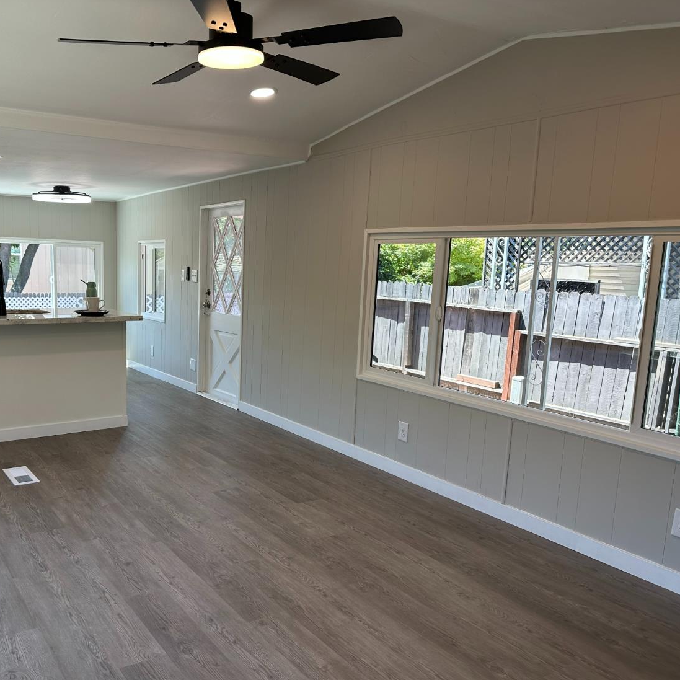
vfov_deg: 55.6
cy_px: 346
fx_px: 645
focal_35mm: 29
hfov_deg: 54.5
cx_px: 228
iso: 80
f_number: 1.78
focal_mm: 6.86
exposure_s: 1/249
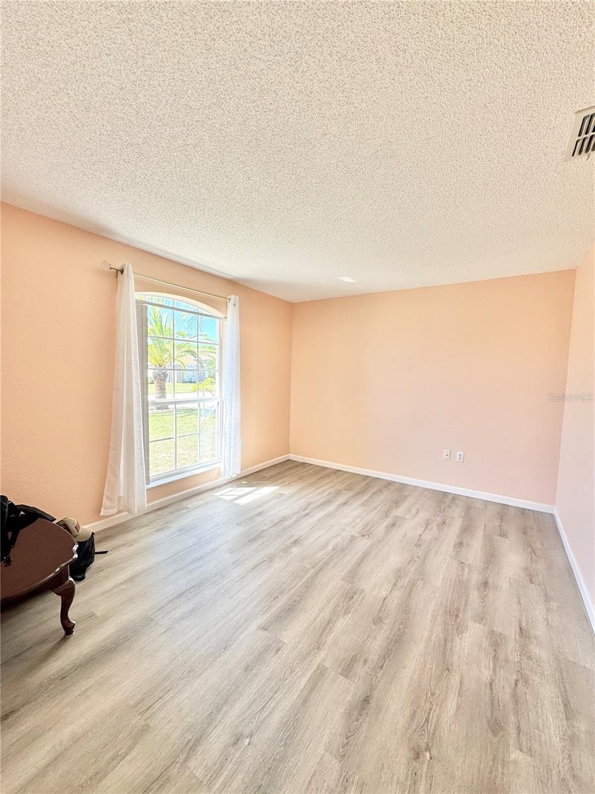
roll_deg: -1.3
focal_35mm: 14
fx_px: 321
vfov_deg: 102.1
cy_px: 397
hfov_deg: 85.7
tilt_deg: -4.4
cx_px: 298
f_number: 2.2
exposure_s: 1/220
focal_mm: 2.22
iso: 40
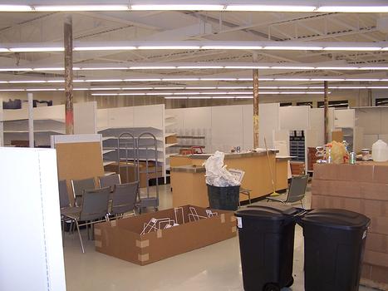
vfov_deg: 37.7
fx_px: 426
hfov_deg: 49.0
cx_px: 194
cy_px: 146
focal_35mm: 38
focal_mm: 6.3
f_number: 2.8
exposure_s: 1/60
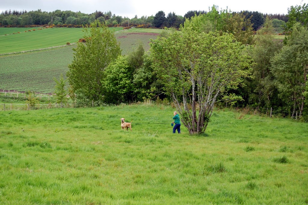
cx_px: 154
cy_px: 102
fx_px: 705
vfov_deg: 16.5
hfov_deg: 24.6
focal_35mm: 82
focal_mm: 55
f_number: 6.3
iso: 200
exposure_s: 1/160
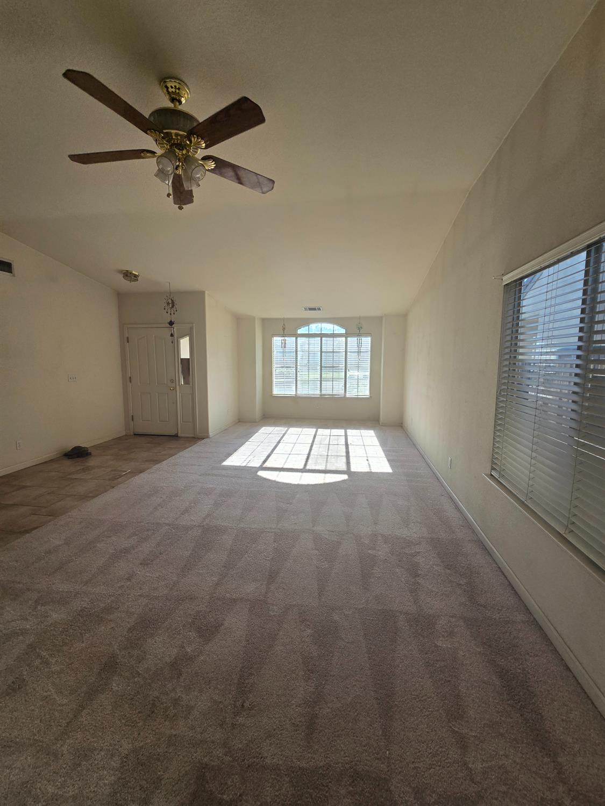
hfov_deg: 89.9
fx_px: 303
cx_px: 302
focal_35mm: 13
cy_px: 403
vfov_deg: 106.2
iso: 100
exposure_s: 1/719
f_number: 2.2
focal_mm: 2.2
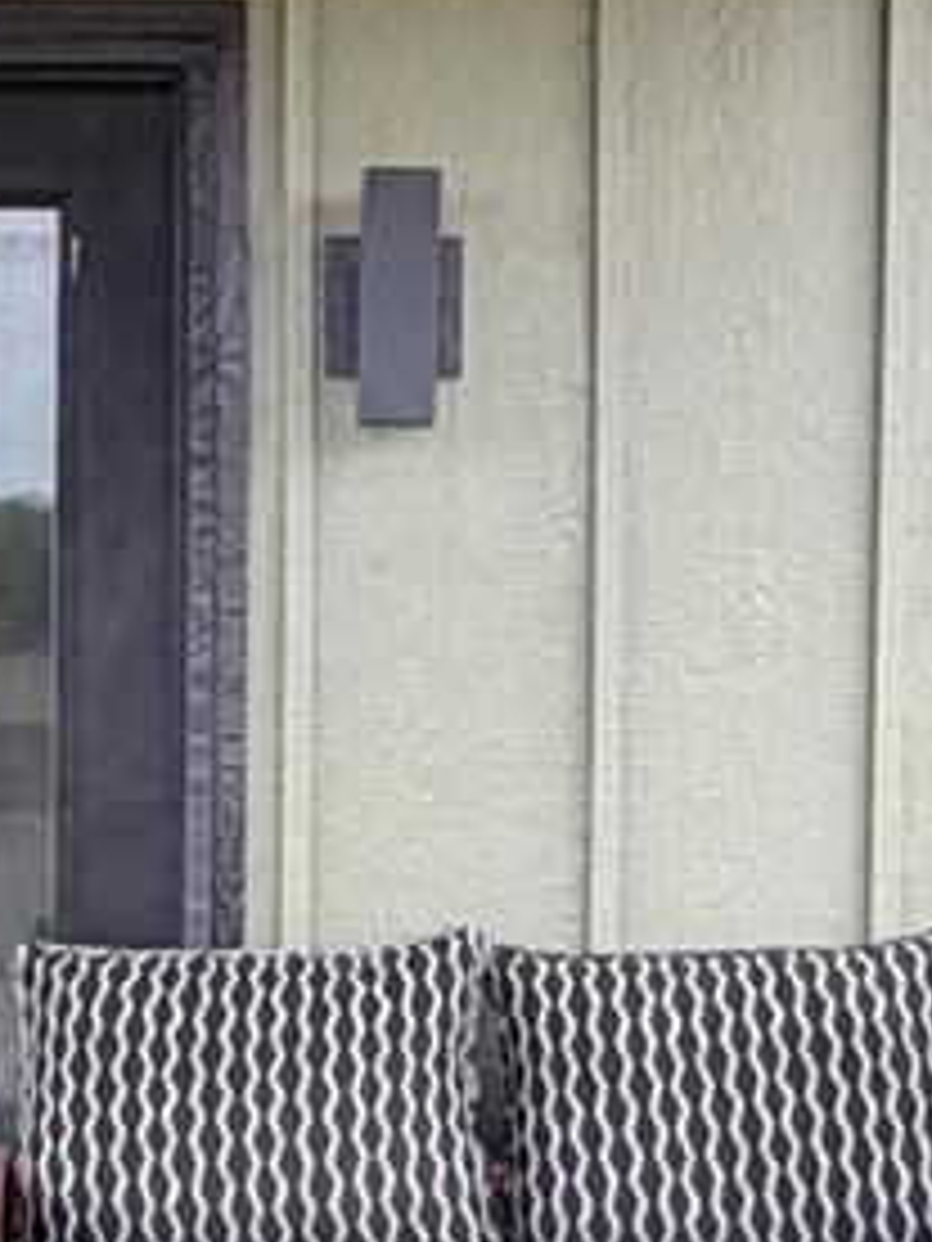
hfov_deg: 18.8
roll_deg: -1.1
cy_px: 693
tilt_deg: -2.9
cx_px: 288
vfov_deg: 25.0
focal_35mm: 78
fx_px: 2800
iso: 50
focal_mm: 2.22
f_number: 2.2
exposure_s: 1/121
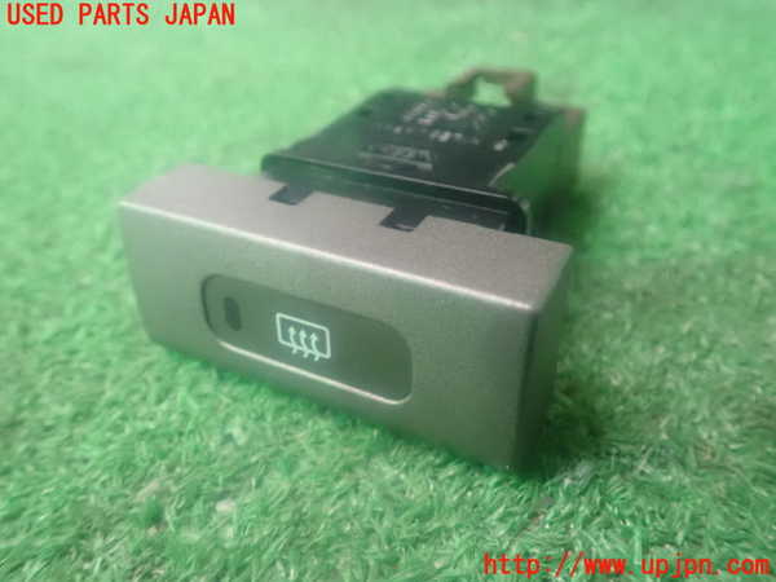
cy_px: 291
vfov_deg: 46.8
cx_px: 388
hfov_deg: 60.0
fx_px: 673
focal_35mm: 30
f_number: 2.3
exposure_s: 1/13
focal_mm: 5.5
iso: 1600
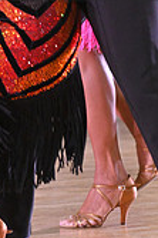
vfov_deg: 3.4
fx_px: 4011
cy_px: -46
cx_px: 39
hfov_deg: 2.3
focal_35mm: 608
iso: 4000
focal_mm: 175
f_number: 5
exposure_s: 1/400
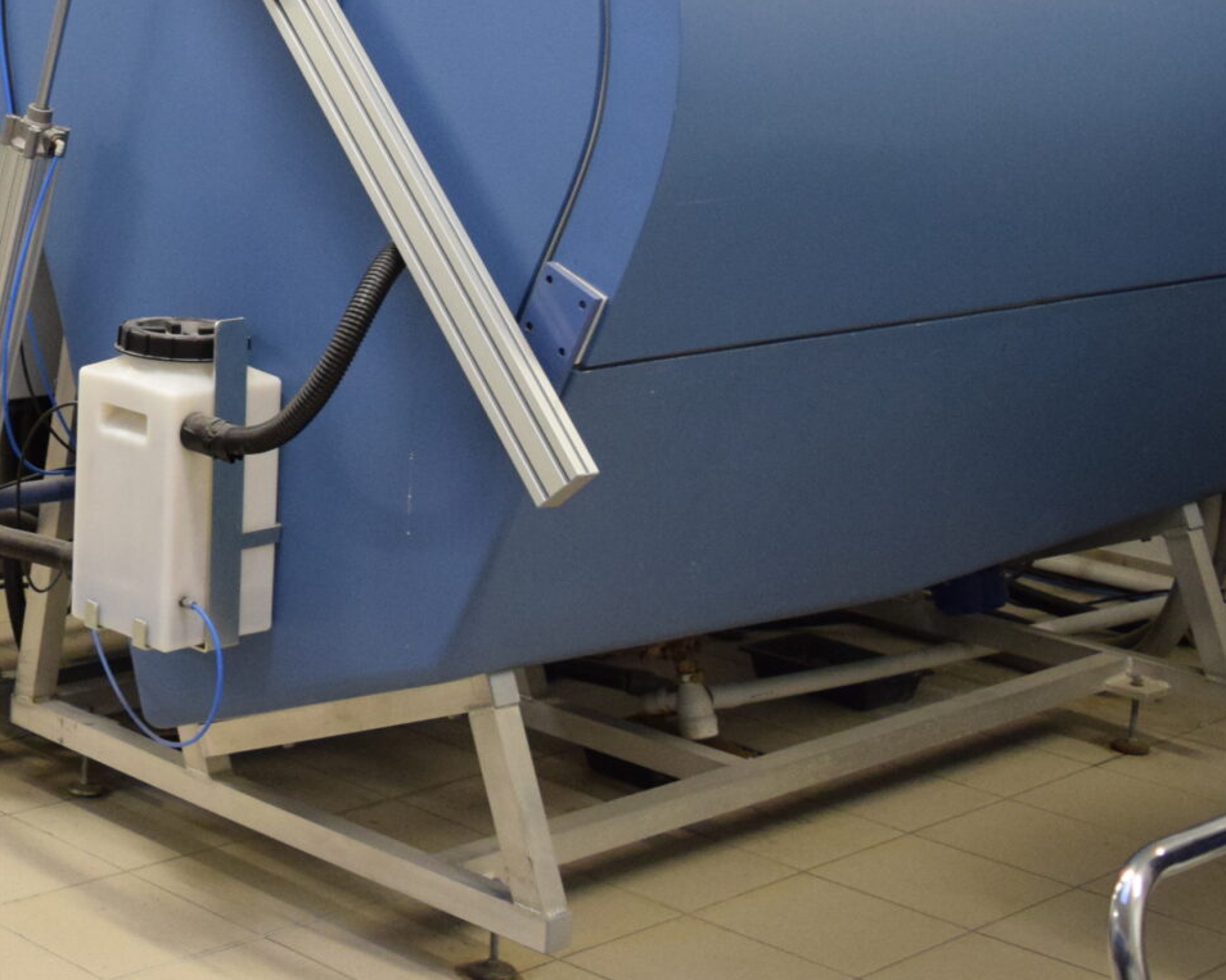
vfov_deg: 21.8
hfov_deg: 25.8
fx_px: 2467
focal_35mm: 68
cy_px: 57
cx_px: -127
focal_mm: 18
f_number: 4
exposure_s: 1/125
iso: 1400
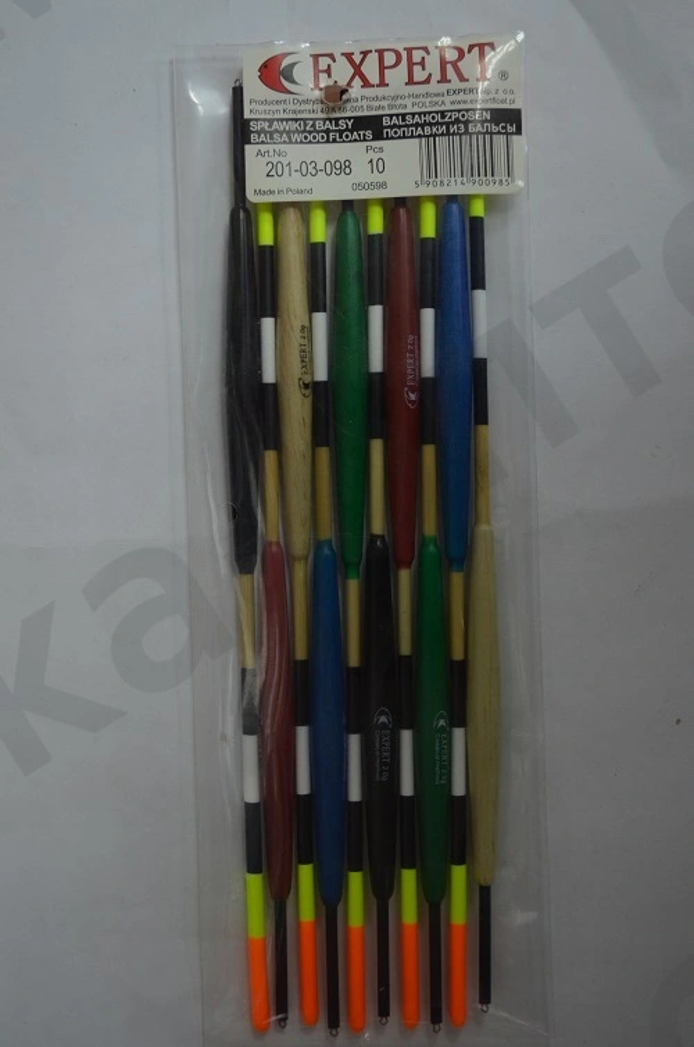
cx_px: 347
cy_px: 524
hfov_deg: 26.4
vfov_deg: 38.9
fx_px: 1480
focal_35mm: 51
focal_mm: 34
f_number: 5
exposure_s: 1/60
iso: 500
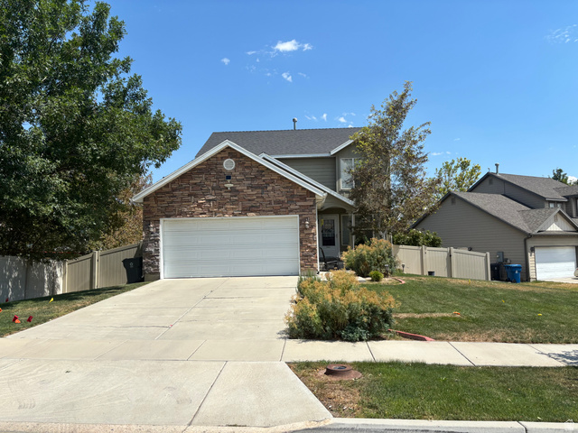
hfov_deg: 67.3
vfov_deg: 53.1
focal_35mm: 26
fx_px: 434
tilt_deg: +4.8
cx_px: 289
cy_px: 216
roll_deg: +1.0
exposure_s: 1/4255
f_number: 1.6
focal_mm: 5.96
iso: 50
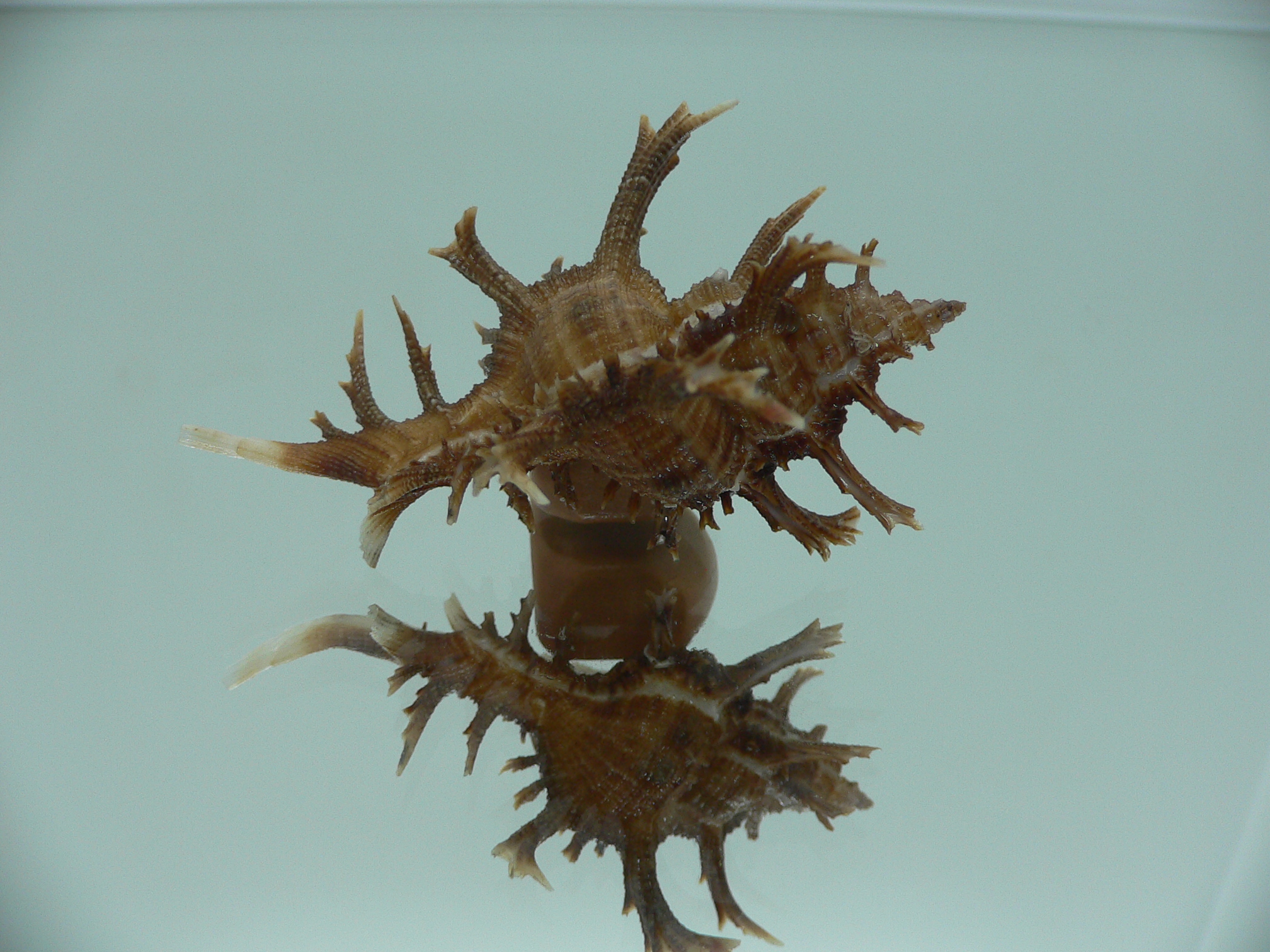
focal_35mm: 35
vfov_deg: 40.7
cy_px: 476
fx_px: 1284
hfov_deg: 52.6
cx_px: 635
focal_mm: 4.6
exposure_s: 1/60
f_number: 2.8
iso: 80
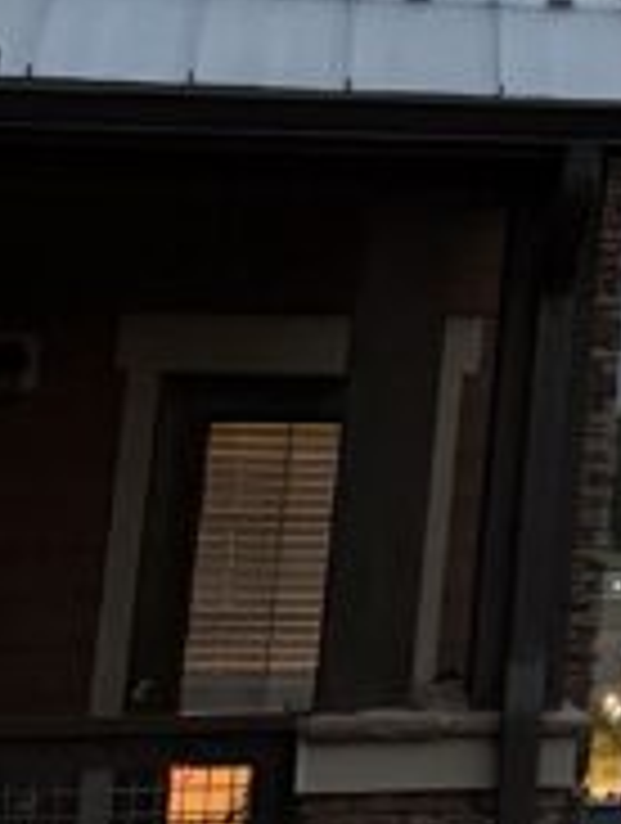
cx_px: 1292
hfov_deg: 10.2
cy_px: -441
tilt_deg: +17.2
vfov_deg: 13.7
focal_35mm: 134
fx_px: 3194
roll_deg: -0.3
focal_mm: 6.76
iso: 1000
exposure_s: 1/36
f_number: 1.78
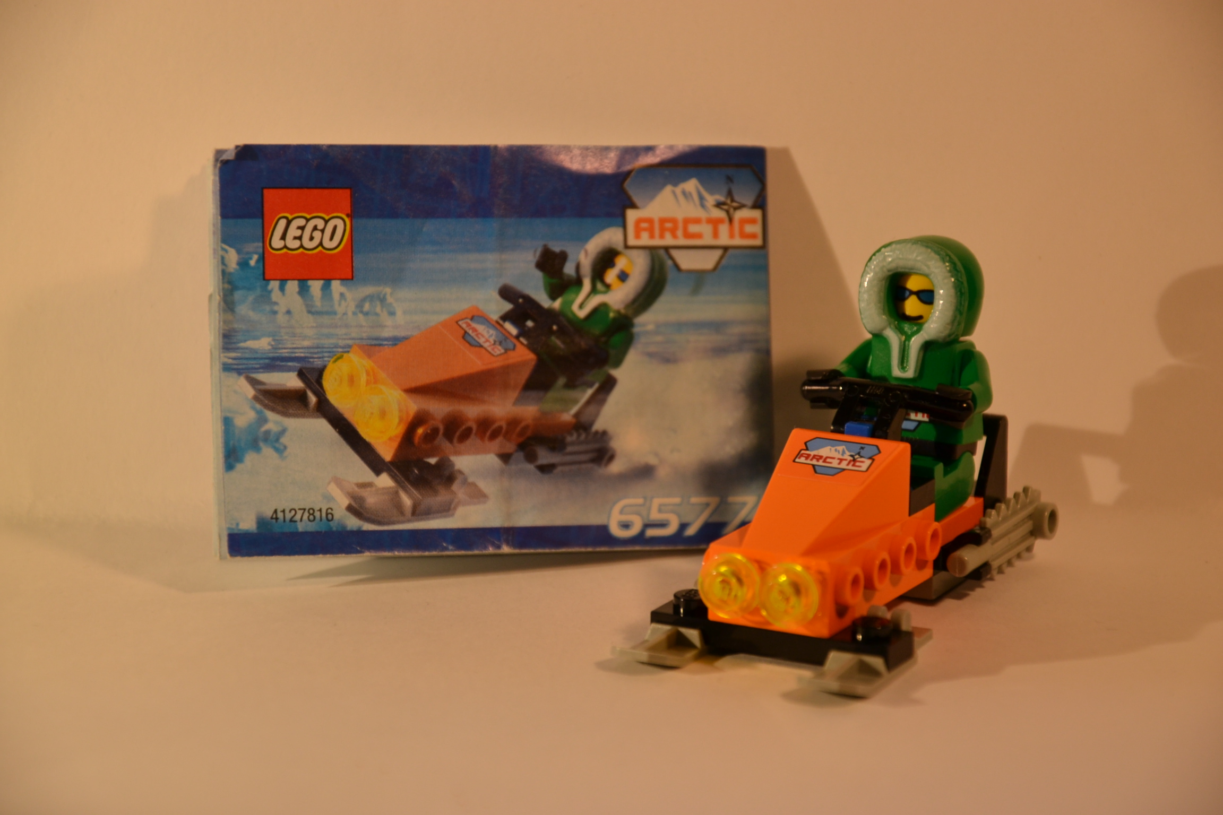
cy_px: 408
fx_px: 4994
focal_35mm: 147
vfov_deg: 9.3
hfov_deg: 14.0
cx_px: 612
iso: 400
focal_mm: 98
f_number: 5.6
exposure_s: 1/125
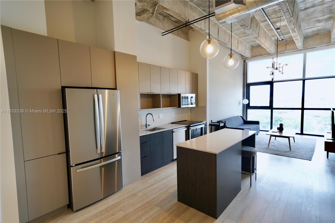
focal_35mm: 18
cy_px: 112
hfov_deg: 90.0
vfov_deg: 67.4
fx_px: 167
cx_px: 168
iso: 500
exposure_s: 1/60
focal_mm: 18
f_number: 4
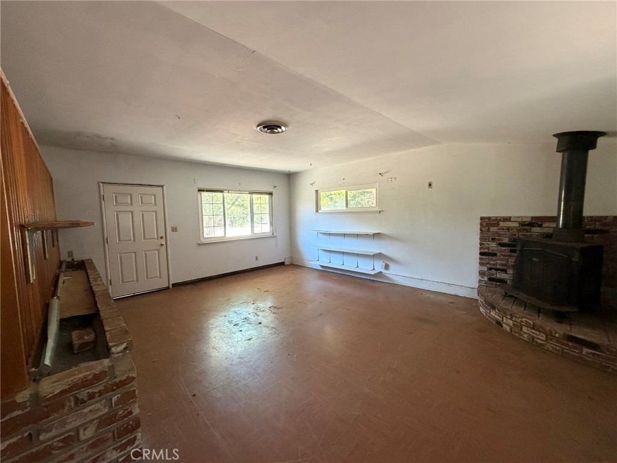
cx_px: 308
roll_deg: +1.2
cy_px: 232
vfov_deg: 85.7
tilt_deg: -5.3
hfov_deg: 102.1
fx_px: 250
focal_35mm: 14
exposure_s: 1/60
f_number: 2.2
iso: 500
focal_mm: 2.22
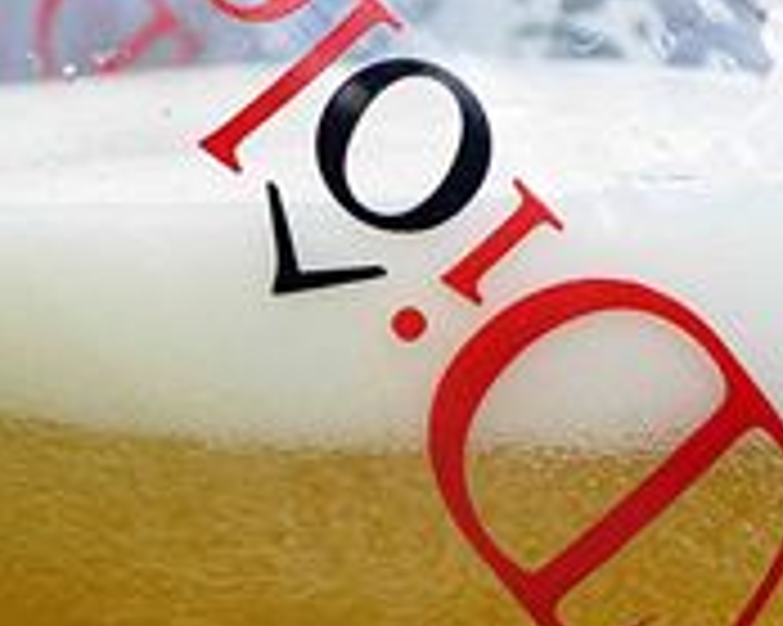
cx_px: 135
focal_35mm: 387
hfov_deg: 5.0
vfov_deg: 4.0
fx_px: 8963
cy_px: 624
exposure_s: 1/100
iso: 100
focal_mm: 70
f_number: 5
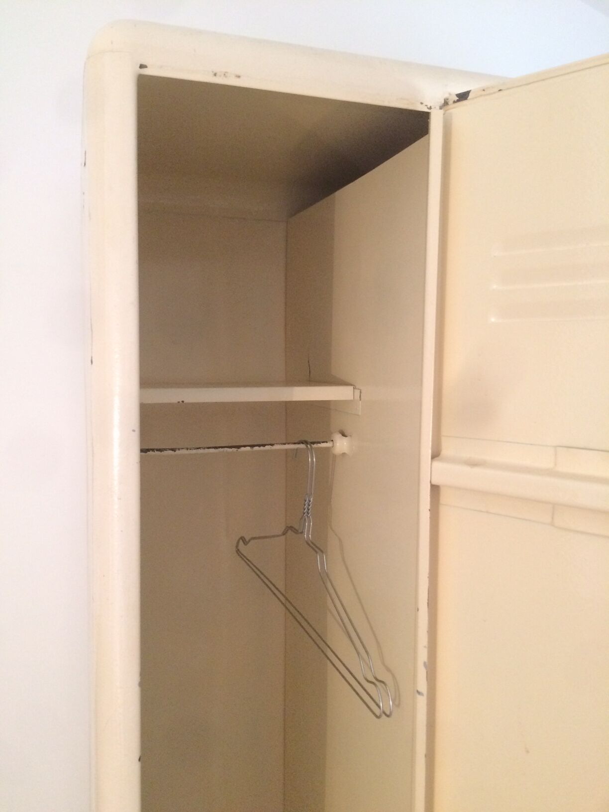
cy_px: 406
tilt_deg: -5.1
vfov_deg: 61.7
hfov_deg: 48.2
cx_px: 304
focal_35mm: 29
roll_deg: +0.5
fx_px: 680
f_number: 2.2
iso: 320
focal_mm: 4.15
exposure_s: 1/33
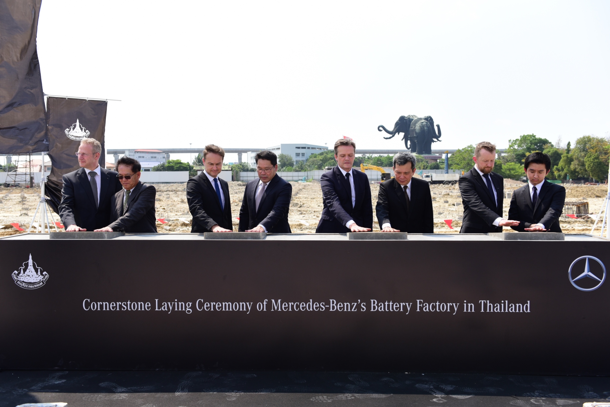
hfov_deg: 54.4
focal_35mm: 35
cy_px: 204
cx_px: 305
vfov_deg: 37.9
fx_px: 593
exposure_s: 1/1600
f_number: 4.5
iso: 320
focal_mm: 35
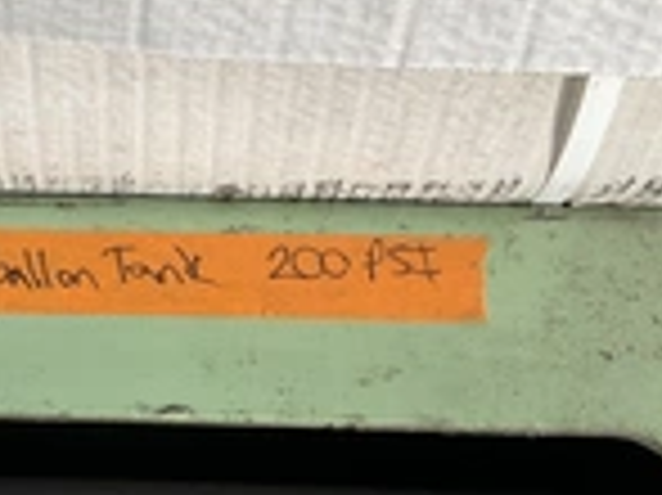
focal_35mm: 79
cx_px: -45
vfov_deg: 18.6
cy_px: 252
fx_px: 1510
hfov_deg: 23.4
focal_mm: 3
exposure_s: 1/1577
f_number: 1.8
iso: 25
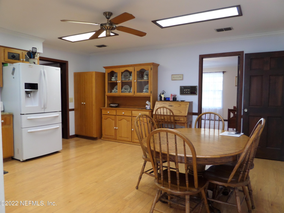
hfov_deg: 71.6
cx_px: 142
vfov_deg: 56.8
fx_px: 197
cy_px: 106
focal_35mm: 24
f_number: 3.2
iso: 320
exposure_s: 1/30
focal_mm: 4
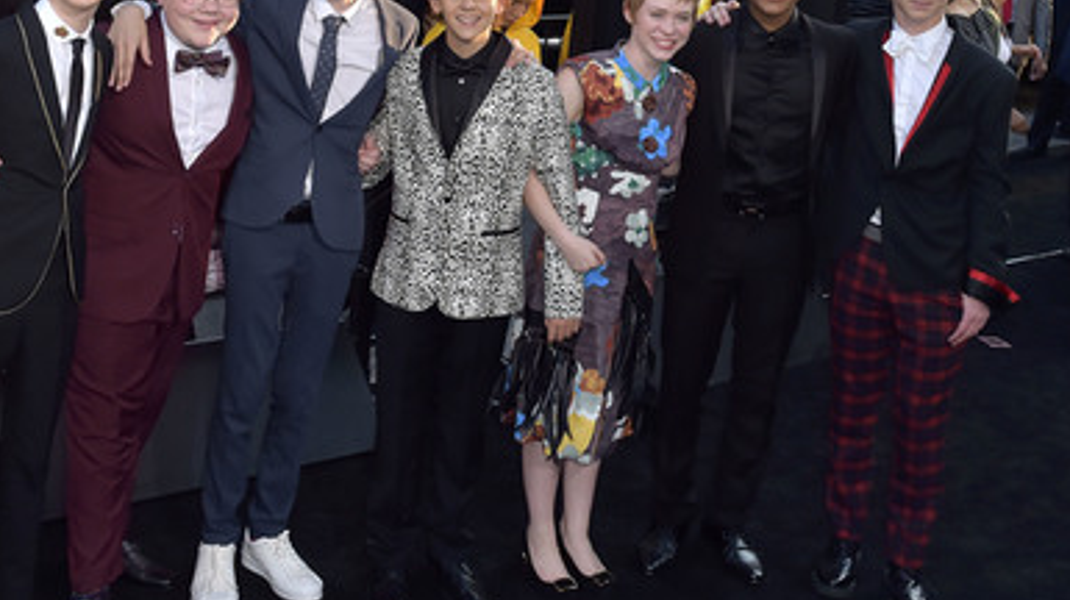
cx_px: 459
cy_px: 253
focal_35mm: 38
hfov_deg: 52.6
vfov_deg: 31.1
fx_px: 1077
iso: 500
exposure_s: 1/250
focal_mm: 31
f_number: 6.3
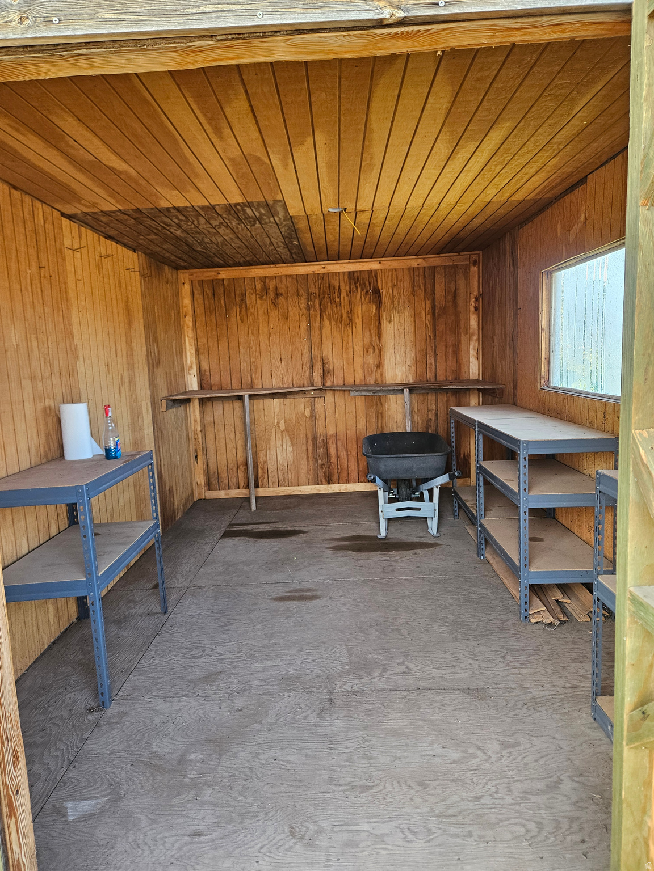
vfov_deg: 73.9
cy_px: 436
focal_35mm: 23
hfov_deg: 58.9
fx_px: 579
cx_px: 327
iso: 160
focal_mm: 5.4
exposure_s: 1/180
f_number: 1.8
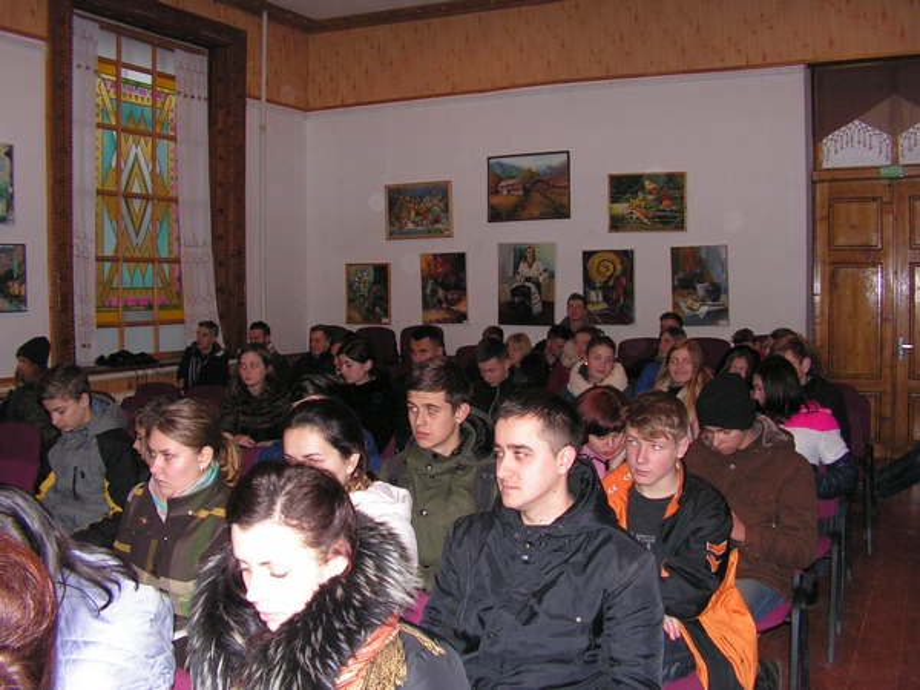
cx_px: 460
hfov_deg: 51.4
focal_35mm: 36
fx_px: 957
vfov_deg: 39.7
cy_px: 345
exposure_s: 1/40
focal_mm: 6
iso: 200
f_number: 3.2
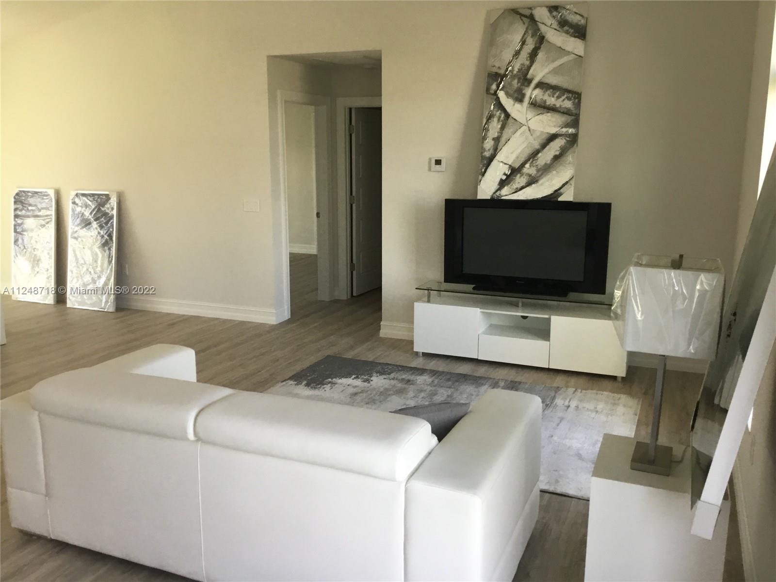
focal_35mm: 31
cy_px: 291
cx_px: 388
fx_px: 695
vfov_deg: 45.4
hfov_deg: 58.4
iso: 32
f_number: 2.4
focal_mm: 3.3
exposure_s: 1/30
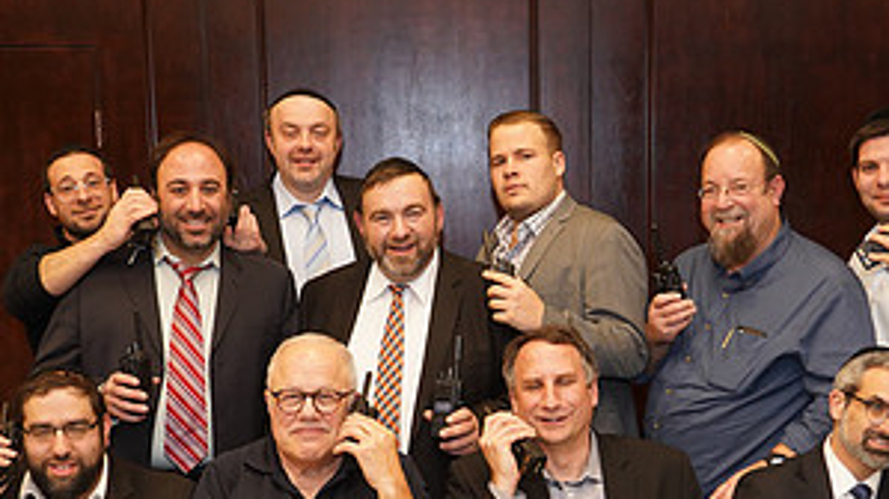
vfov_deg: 19.5
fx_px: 1438
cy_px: 414
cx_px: 482
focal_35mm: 61
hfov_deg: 34.3
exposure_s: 1/100
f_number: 4
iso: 1600
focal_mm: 30
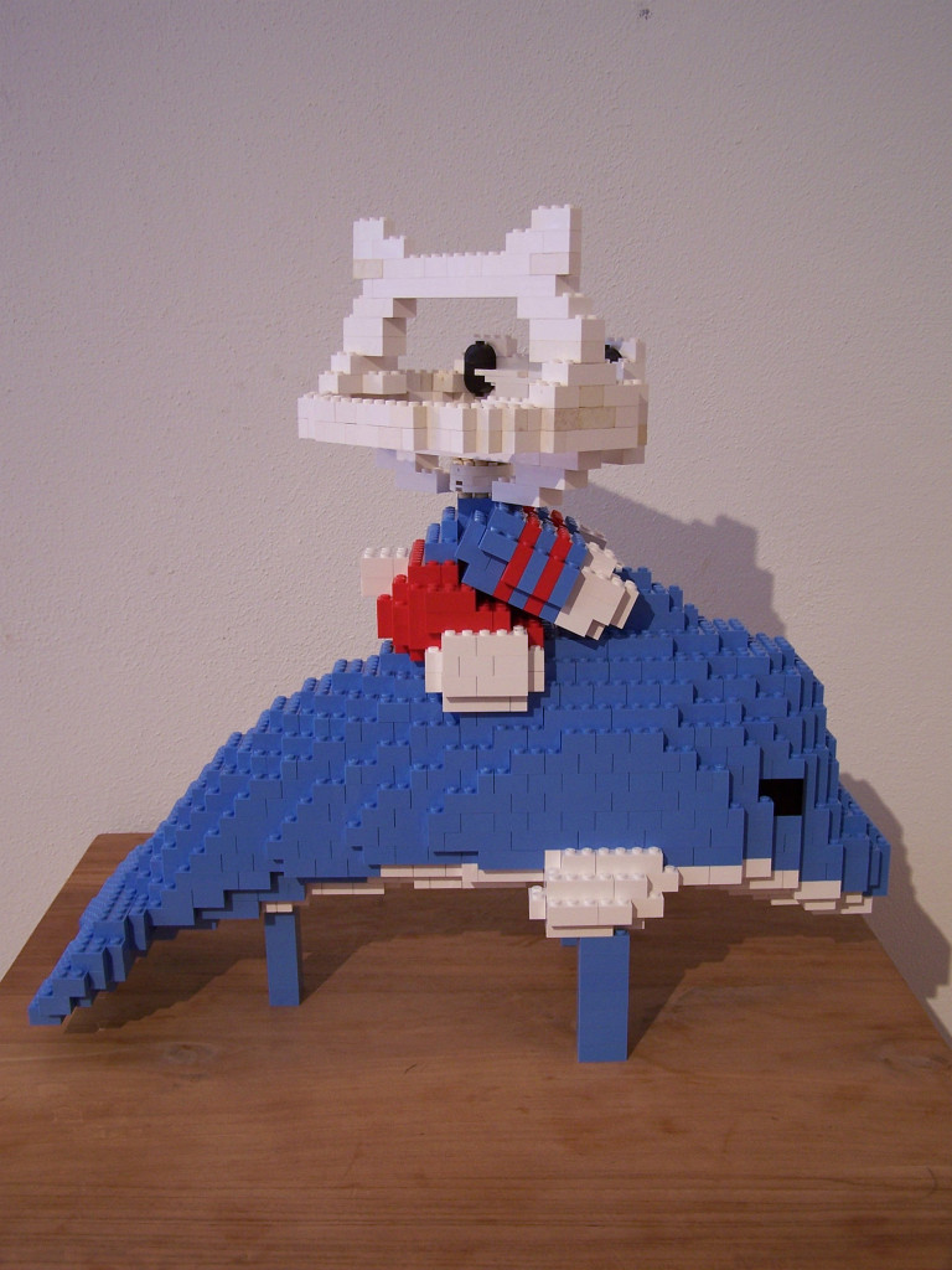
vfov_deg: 49.0
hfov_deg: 37.7
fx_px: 1393
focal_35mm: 38
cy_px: 635
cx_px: 476
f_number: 2.8
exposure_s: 1/3
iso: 80
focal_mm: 6.3
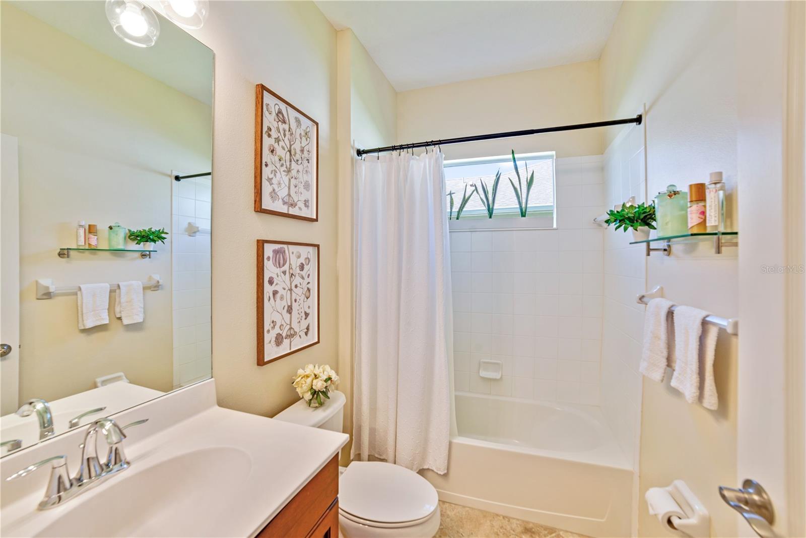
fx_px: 313
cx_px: 403
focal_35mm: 14
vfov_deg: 81.2
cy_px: 269
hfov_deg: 104.2
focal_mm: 14
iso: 100
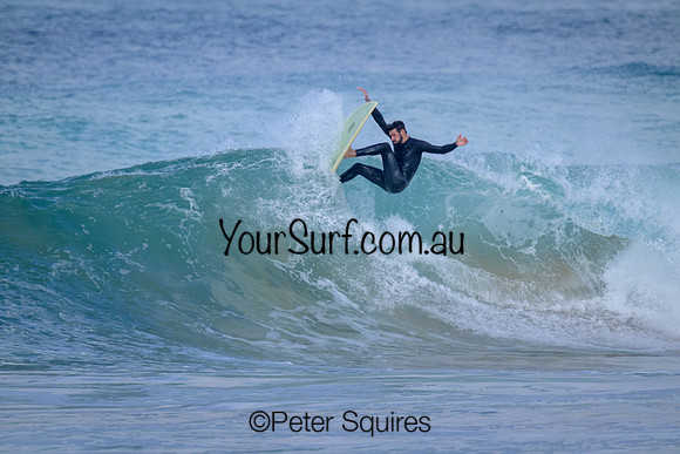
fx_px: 15114
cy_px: 227
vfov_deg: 1.7
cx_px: 340
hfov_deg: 2.6
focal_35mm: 800
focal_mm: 800
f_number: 11
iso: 1250
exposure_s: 1/2000
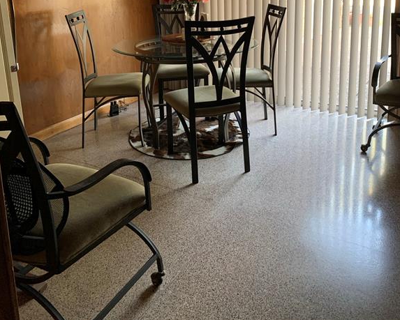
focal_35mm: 34
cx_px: 200
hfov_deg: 52.8
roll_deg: +1.7
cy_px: 62
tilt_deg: -10.9
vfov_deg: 41.4
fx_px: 403
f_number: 1.8
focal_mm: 4.25
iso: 200
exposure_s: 1/60
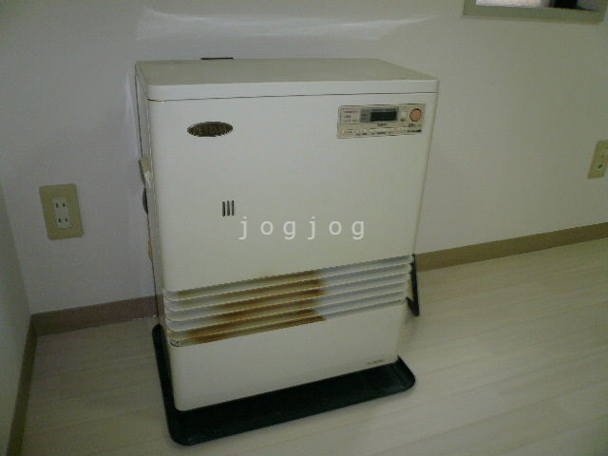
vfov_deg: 49.7
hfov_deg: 63.4
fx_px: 492
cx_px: 304
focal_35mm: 28
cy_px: 228
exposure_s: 1/30
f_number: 2.8
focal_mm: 4.6
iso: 100
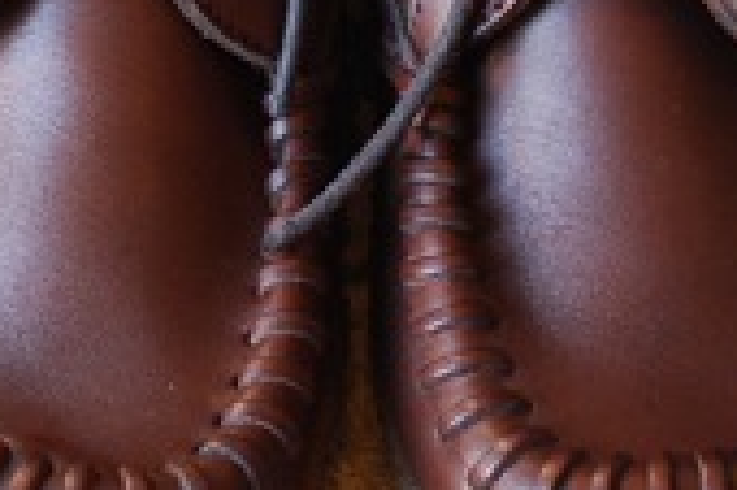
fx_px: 3006
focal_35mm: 147
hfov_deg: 14.0
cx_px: 386
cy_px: -91
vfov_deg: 9.2
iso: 400
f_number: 4.5
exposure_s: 1/20
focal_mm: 26
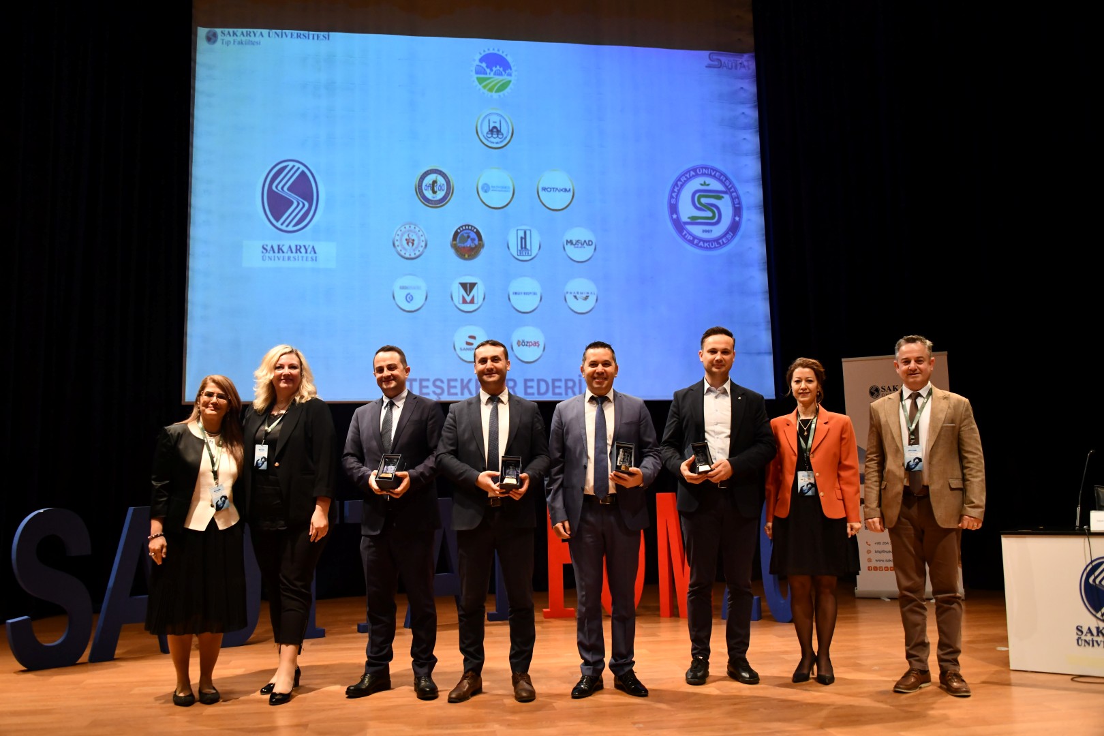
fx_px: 981
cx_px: 552
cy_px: 368
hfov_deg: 58.7
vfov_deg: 41.1
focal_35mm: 32
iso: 4000
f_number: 6.3
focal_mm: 32
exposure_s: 1/80
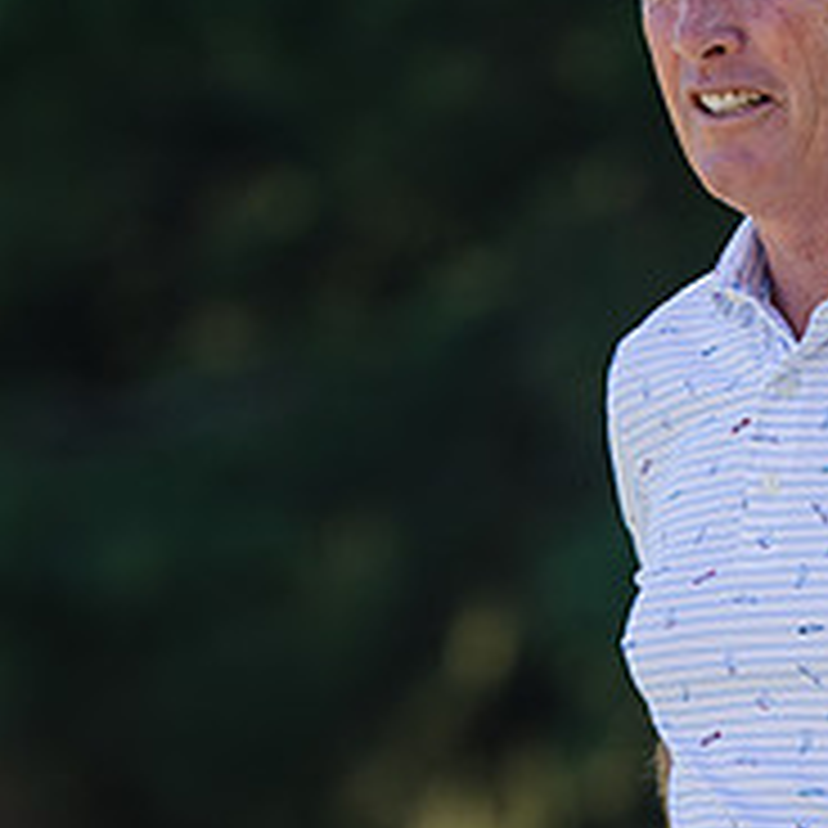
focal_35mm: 388
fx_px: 10500
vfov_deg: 4.5
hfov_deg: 4.5
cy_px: 205
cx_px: 796
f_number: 3.2
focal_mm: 145
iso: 100
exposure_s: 1/500
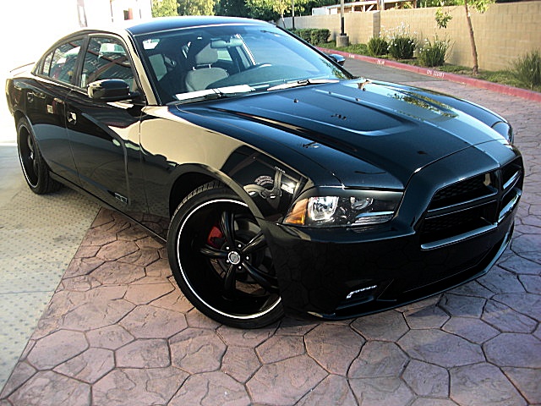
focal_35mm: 36
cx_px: 270
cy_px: 203
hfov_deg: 51.4
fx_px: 563
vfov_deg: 39.7
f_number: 2.8
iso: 50
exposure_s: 1/100
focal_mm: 6.3
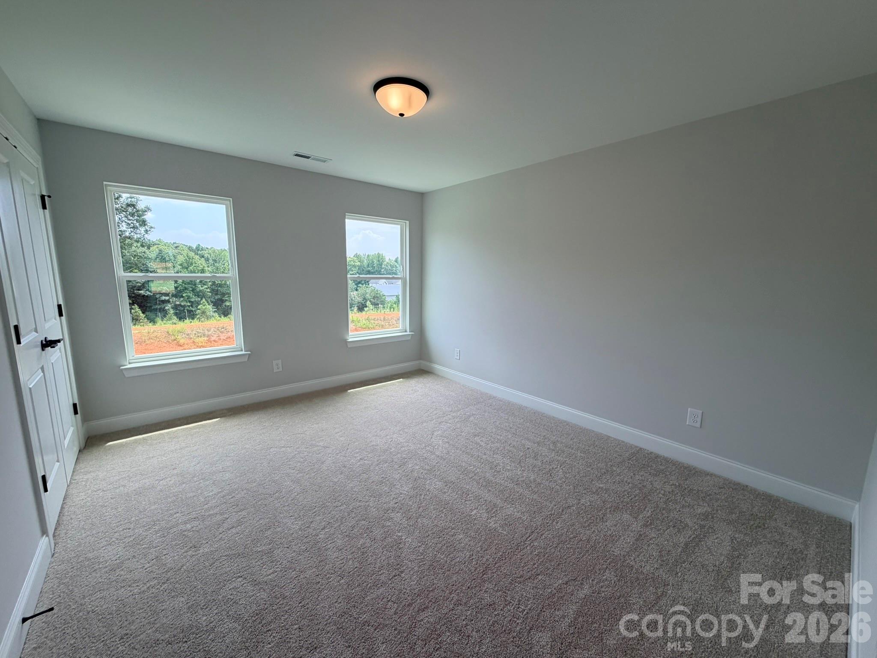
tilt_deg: -4.9
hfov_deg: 102.1
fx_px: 355
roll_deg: +1.4
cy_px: 329
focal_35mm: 14
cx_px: 438
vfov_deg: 85.7
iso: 50
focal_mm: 2.22
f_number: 2.2
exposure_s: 1/193
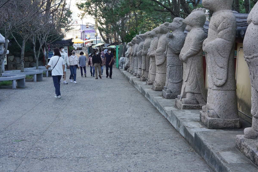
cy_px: 76
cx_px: 123
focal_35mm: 58
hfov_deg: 34.5
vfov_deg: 23.4
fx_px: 416
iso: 800
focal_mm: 35
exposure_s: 1/100
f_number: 10
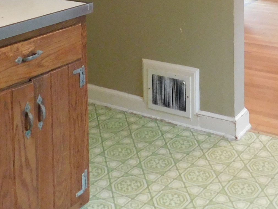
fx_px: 562
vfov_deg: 19.0
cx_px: 185
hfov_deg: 27.6
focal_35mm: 70
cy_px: -86
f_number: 3
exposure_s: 1/20
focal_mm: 4
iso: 400
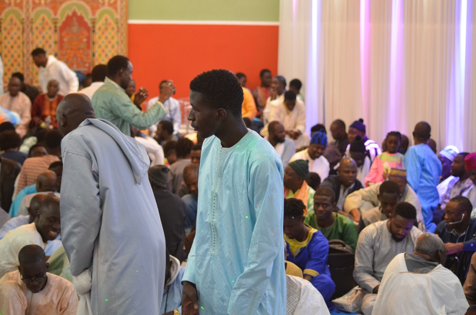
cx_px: 238
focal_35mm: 105
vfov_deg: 13.0
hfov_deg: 19.5
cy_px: 158
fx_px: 1385
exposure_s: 1/100
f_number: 4
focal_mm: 70
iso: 1600
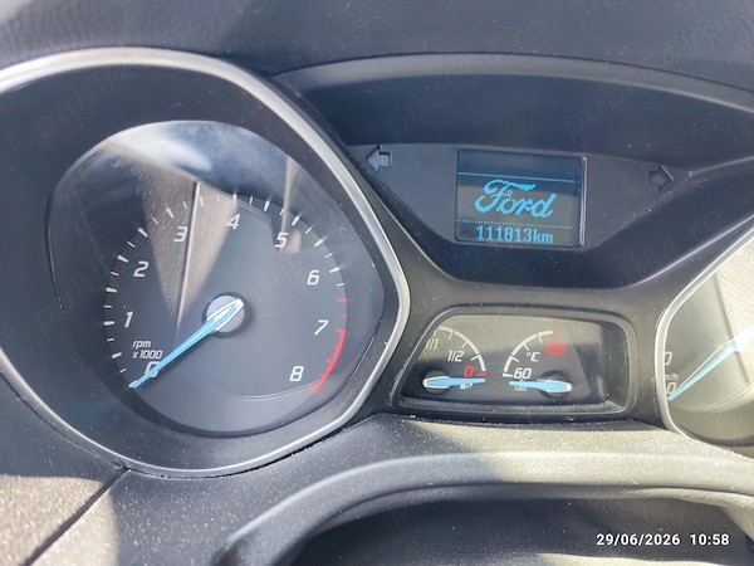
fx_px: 545
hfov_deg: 69.4
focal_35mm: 25
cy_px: 283
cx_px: 377
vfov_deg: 54.9
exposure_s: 1/50
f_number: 1.79
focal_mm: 4.71
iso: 98
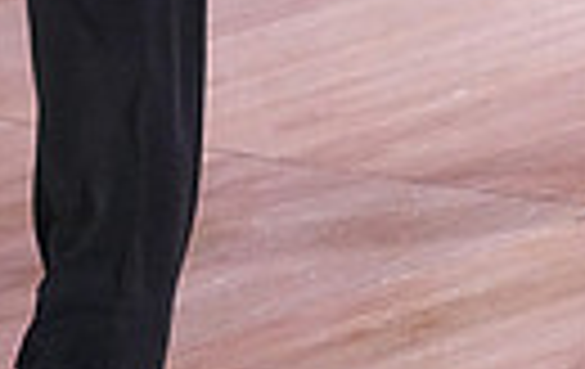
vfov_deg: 3.2
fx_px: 6522
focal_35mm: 408
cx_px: 826
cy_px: -891
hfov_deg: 5.1
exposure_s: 1/400
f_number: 4
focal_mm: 90
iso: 8000
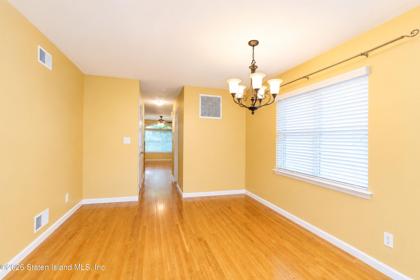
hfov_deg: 100.4
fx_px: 175
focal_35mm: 15
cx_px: 210
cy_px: 140
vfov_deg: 77.3
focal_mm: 10
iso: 2000
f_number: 8
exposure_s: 1/60
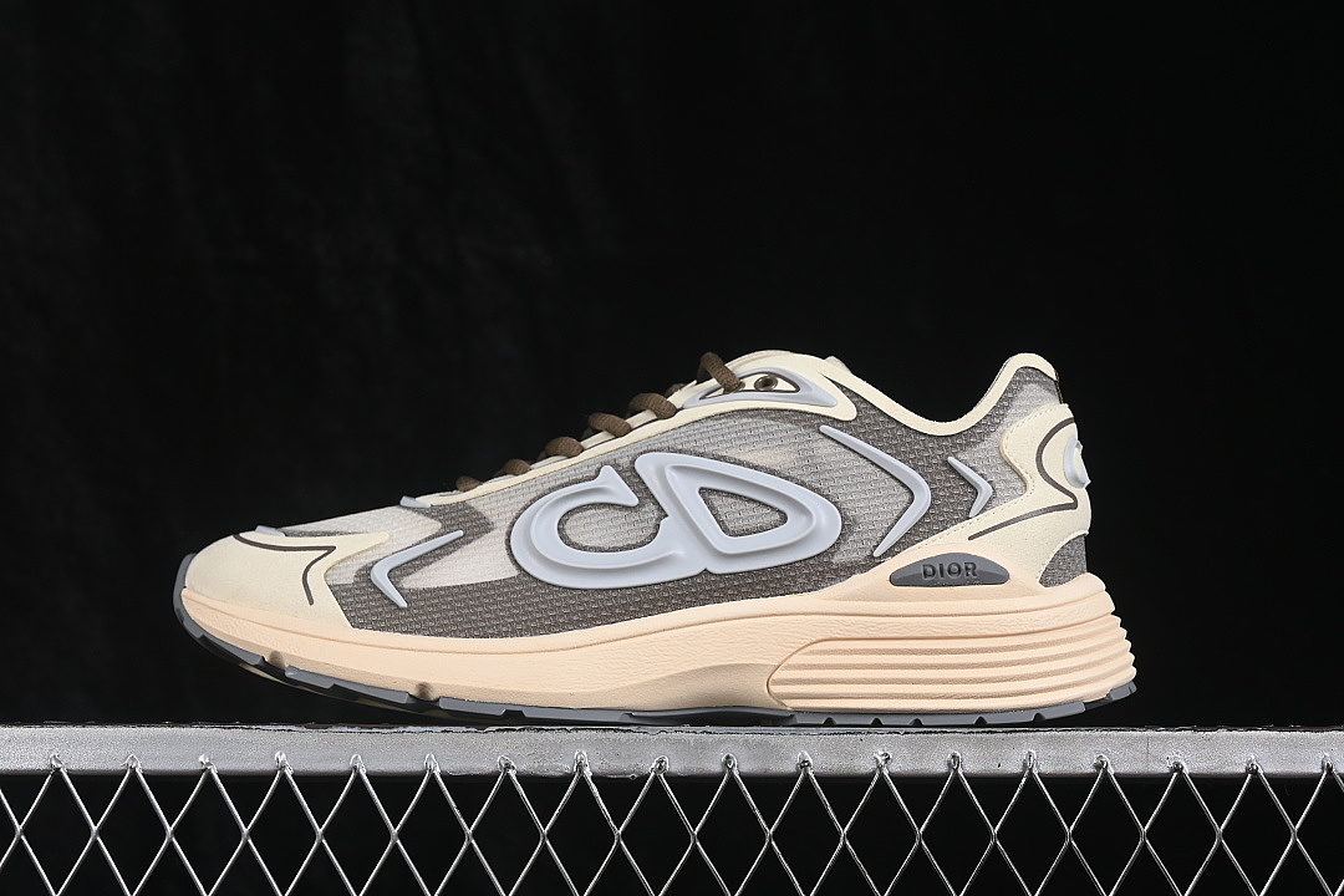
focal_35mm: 75
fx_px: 2800
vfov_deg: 18.2
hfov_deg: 27.0
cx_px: 672
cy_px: 448
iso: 160
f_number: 8
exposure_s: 1/80
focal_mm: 50
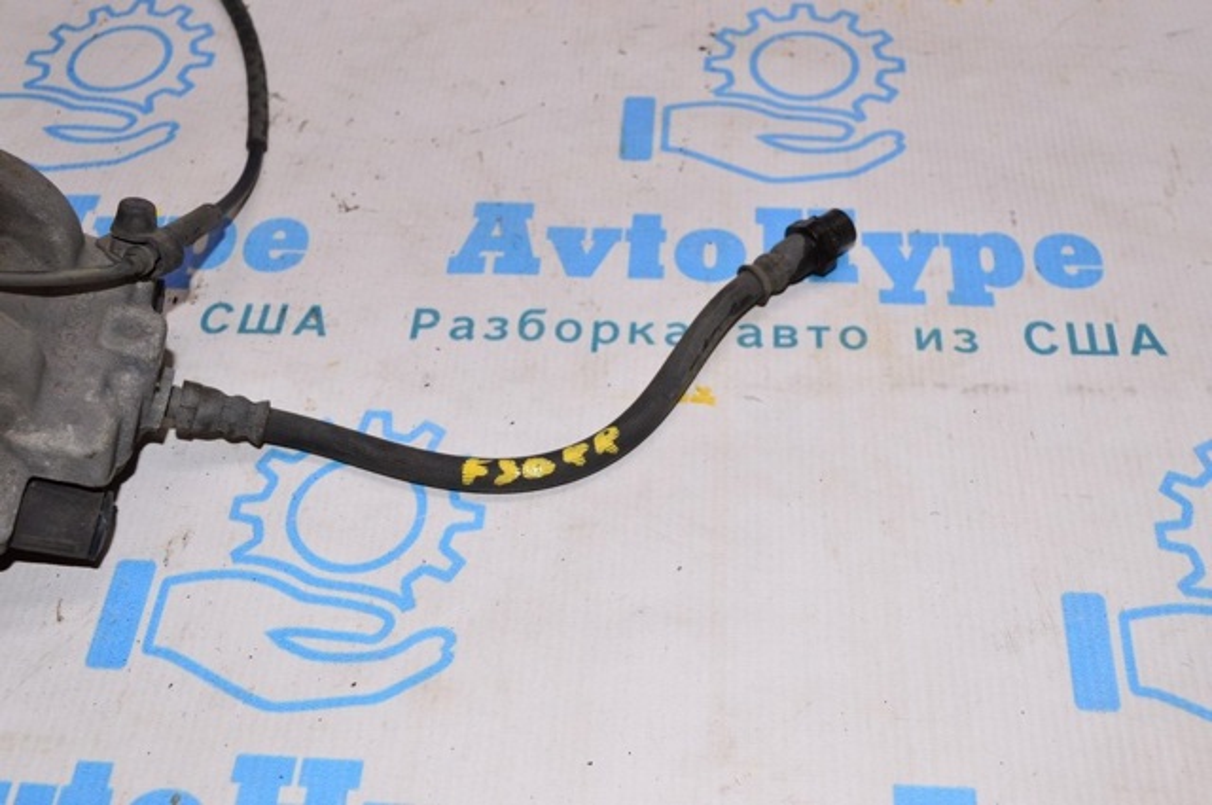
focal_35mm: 42
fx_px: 1412
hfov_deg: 46.5
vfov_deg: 31.8
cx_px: 606
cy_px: 402
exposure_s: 1/200
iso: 1600
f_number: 8
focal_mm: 28
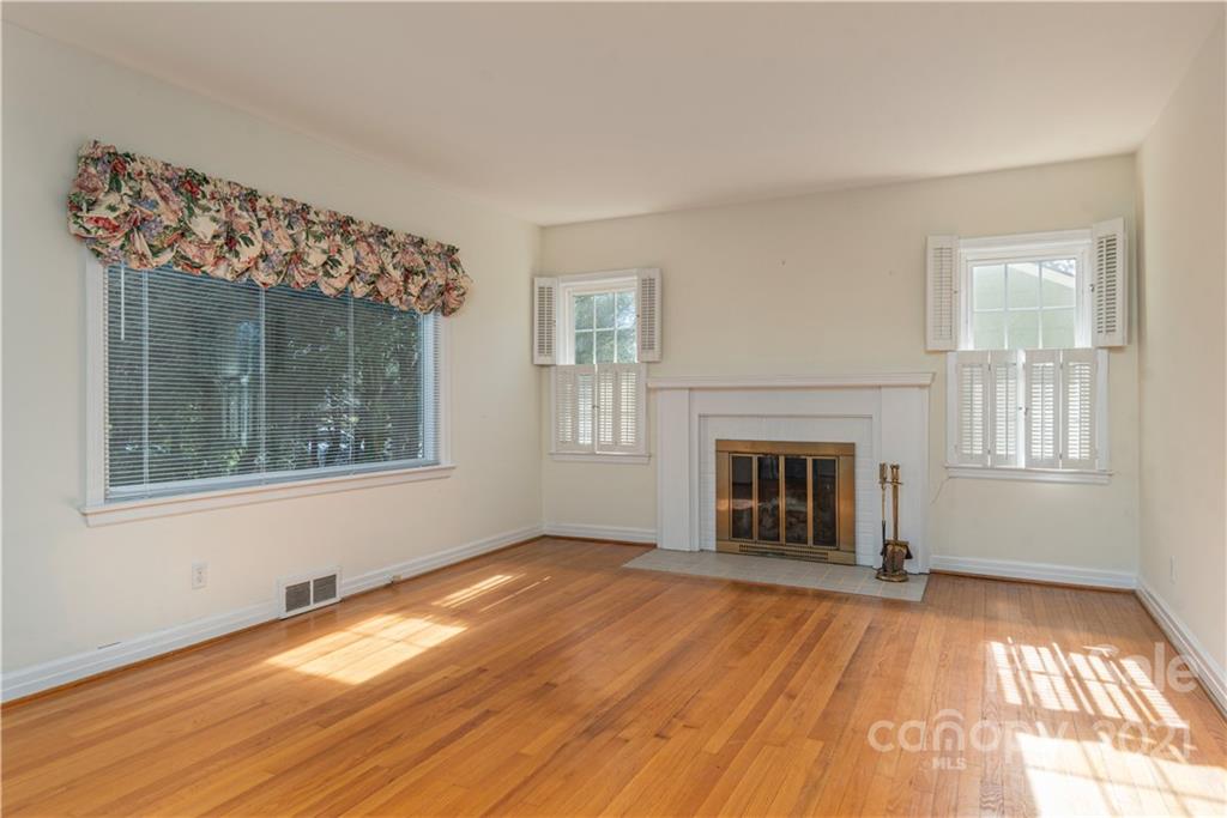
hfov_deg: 78.6
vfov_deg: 57.2
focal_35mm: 22
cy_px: 409
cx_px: 614
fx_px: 750
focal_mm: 22
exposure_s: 1/200
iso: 250
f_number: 7.1
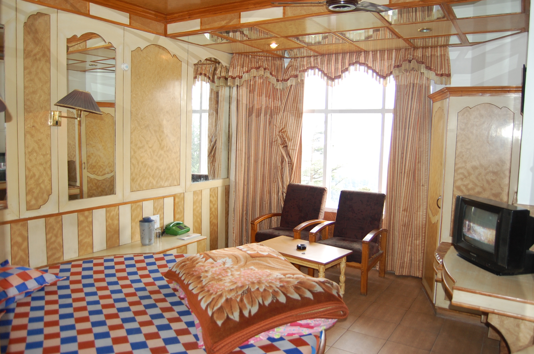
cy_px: 177
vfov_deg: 47.8
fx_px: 400
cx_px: 267
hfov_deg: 67.5
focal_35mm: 27
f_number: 3.5
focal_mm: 18
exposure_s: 1/160
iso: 400
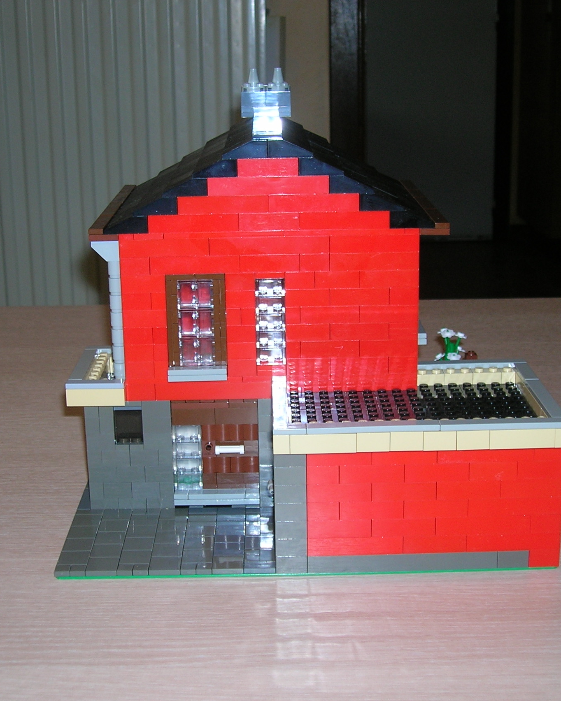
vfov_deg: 34.2
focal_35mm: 55
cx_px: 274
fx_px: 1142
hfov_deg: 27.6
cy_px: 352
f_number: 3.1
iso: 50
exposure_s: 1/60.1
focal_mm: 7
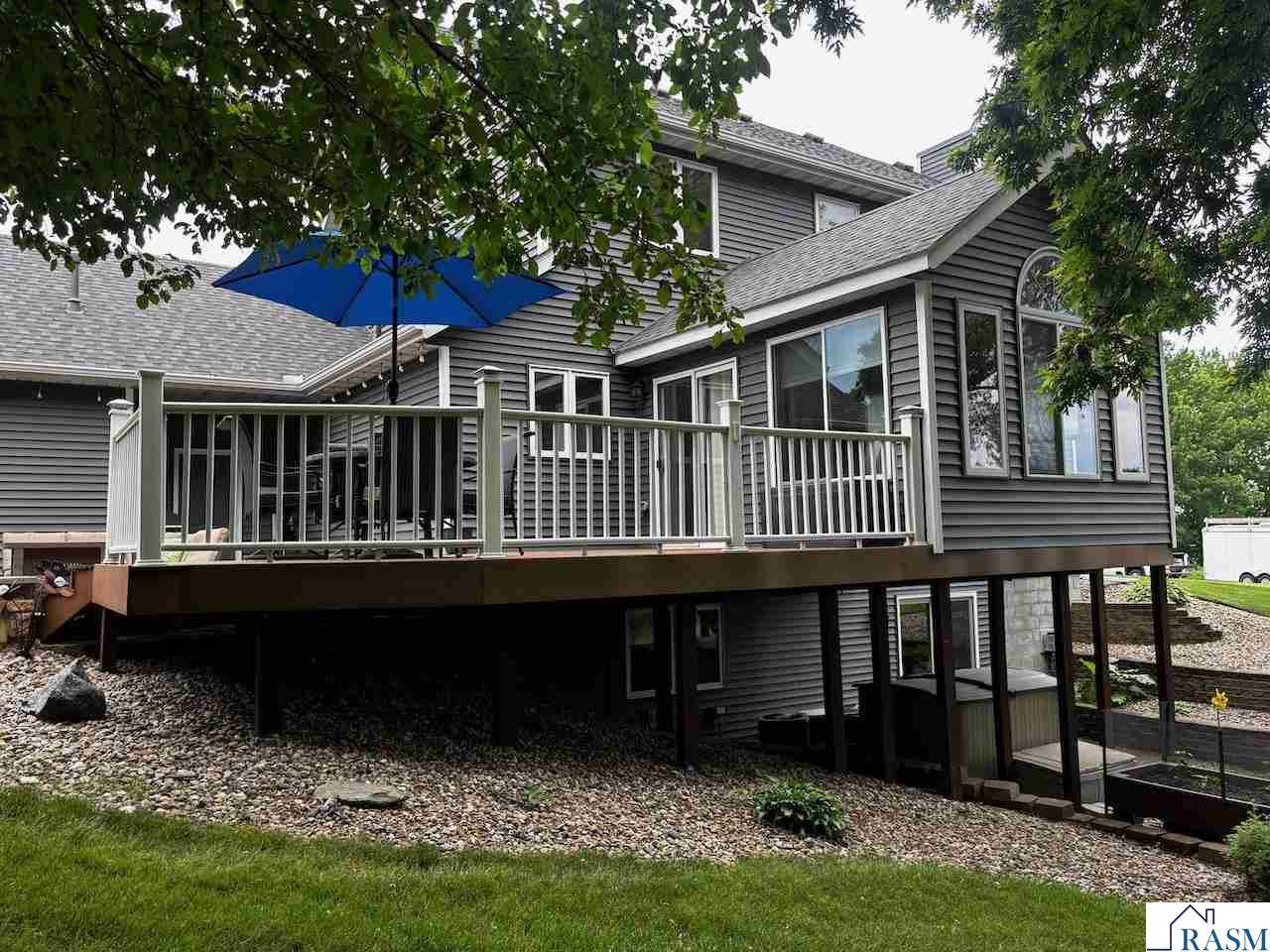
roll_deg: +0.5
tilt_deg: +4.7
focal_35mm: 26
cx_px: 635
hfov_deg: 67.3
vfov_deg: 53.1
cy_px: 476
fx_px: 954
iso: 50
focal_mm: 5.96
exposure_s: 1/324
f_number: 1.6
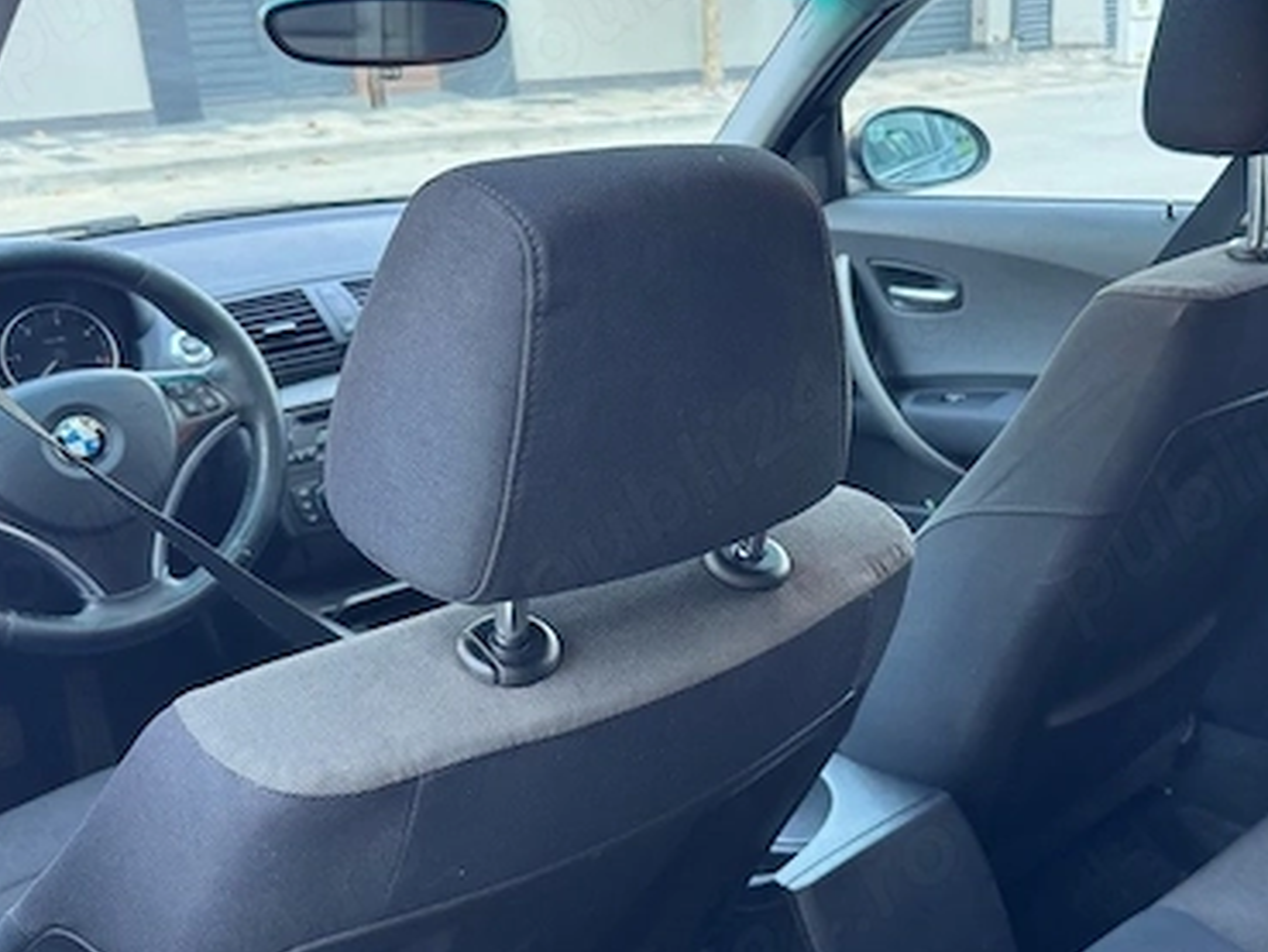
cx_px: 873
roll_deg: +2.0
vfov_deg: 36.8
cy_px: 467
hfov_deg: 46.9
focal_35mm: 39
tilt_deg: -19.5
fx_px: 1429
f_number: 1.78
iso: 200
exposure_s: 1/94
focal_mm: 6.76
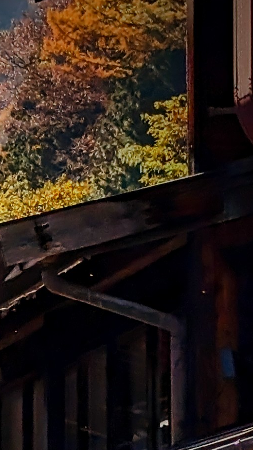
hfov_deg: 4.9
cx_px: -379
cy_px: 380
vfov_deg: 9.0
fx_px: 2864
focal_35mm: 240
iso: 20
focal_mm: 6.9
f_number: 1.68
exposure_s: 1/1706
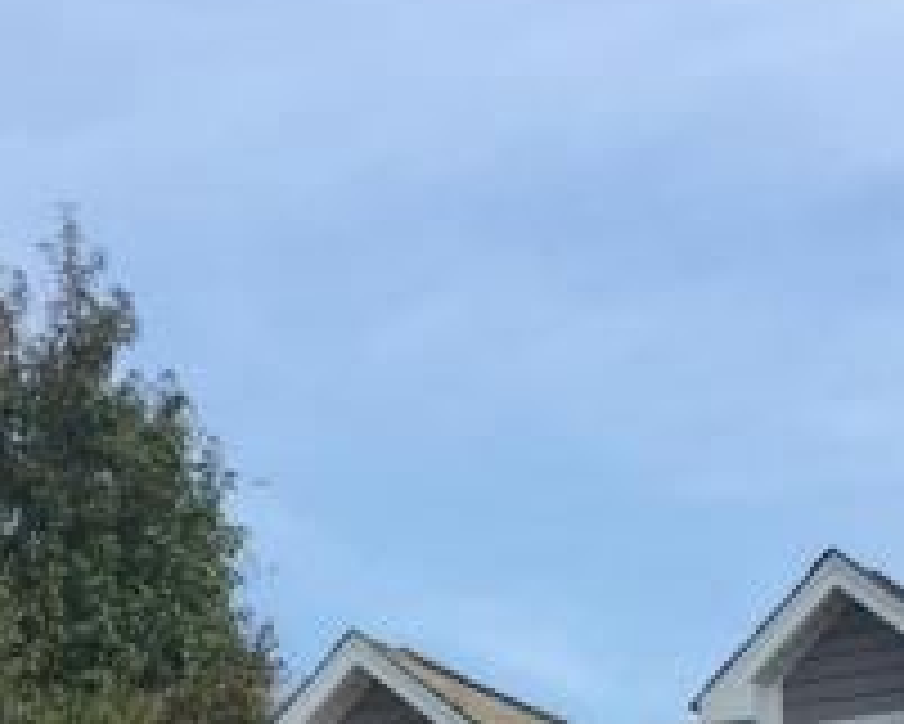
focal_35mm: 144
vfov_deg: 10.1
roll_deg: +1.9
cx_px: 495
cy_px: 1372
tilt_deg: +3.0
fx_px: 3855
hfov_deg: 13.4
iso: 32
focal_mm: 4.15
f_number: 2.2
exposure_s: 1/1412
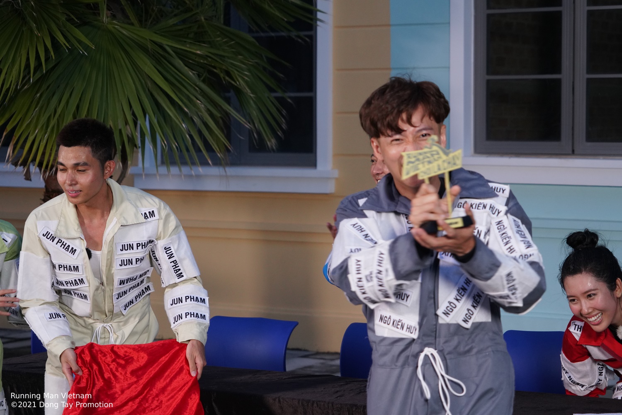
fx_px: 1590
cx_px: 311
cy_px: 208
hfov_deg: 22.1
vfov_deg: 14.9
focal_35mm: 92
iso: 2500
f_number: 5.6
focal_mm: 92
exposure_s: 1/200
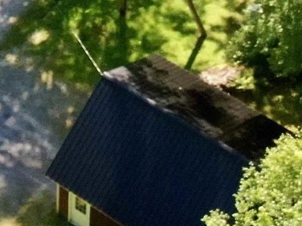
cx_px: 18
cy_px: -50
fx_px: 1780
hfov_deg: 9.6
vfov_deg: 7.2
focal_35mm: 204
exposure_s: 1/1250
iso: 800
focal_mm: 8.6
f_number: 3.8
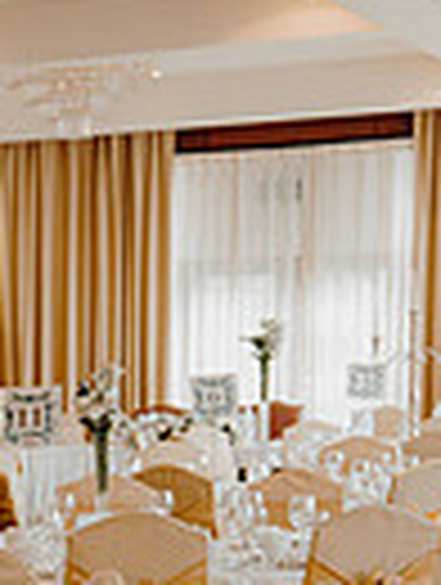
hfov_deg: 8.5
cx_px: -760
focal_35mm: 154
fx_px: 2607
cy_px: 704
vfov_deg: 12.5
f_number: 2.8
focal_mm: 36
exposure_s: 1/200
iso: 1250
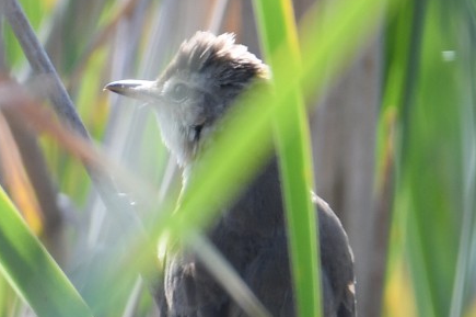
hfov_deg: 1.1
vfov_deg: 0.8
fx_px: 23918
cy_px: 268
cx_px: 201
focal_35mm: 1811
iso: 320
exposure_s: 1/320
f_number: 7.1
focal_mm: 500
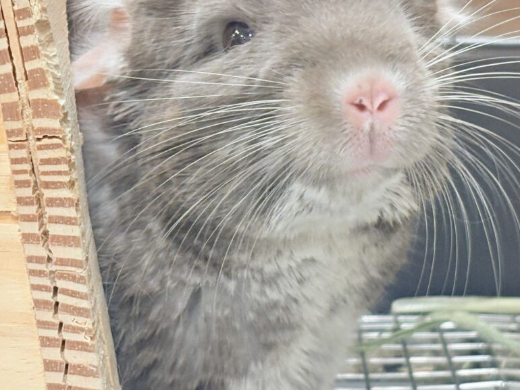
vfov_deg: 18.2
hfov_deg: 24.1
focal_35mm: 81
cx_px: 275
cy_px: 194
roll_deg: +1.6
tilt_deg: -12.4
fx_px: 1217
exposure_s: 1/50
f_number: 1.6
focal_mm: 5.96
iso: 50
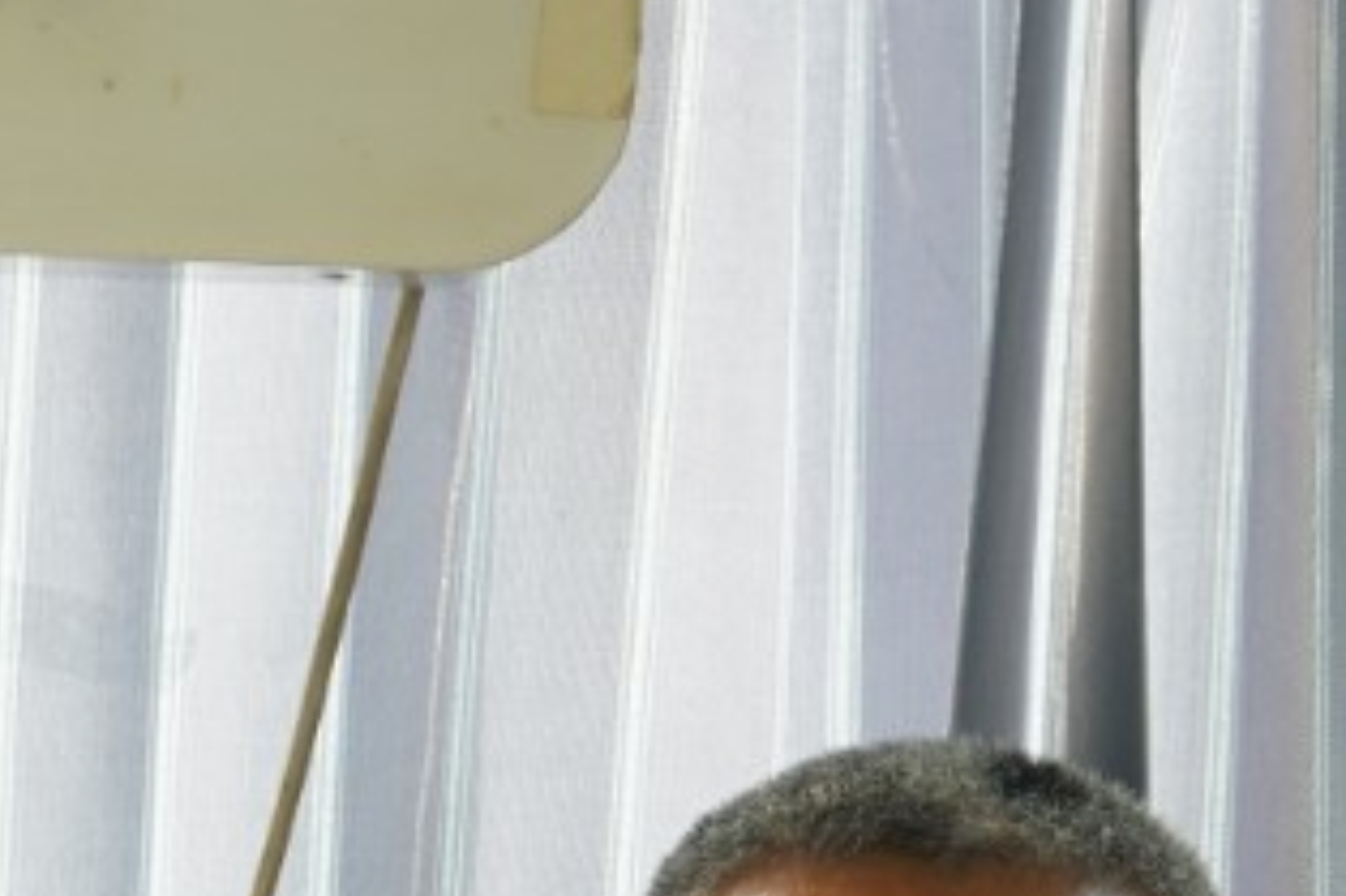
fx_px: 5717
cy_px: 1873
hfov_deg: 13.0
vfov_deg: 8.4
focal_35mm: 153
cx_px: -313
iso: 250
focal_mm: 30
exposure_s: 1/160
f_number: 4
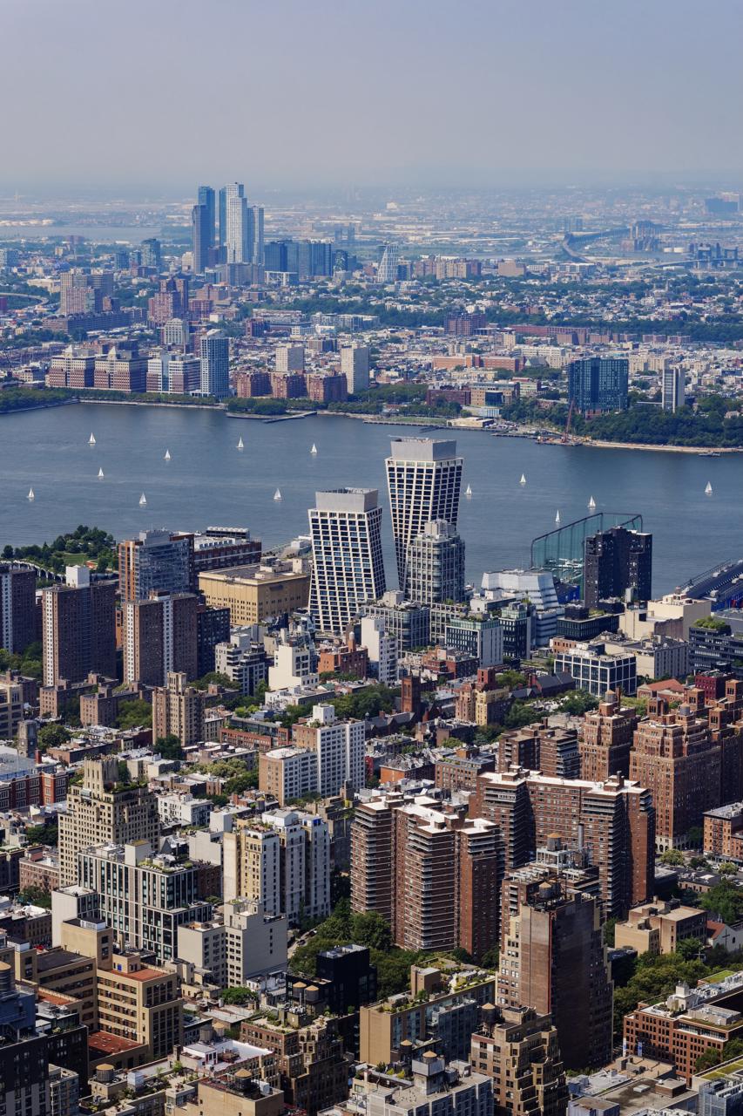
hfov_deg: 15.2
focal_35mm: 90
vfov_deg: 22.6
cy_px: 558
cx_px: 372
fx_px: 2787
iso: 250
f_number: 14
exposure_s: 1/320
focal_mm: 90
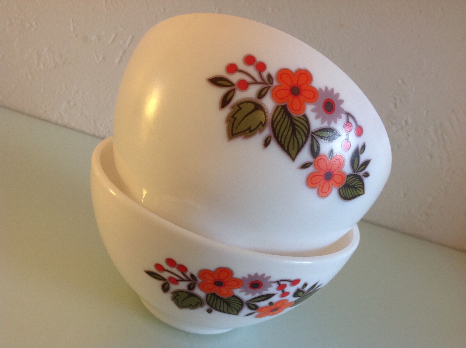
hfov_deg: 52.7
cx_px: 233
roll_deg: -18.8
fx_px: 470
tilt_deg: -18.8
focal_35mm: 35
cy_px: 174
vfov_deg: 40.6
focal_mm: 4.28
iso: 100
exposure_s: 1/17
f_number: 2.4
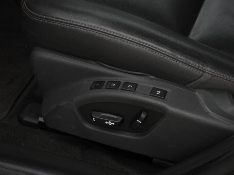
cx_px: 117
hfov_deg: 20.2
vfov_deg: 15.2
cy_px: 88
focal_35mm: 97
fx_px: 656
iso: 100
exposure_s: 1/100
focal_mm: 17.5
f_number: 3.5
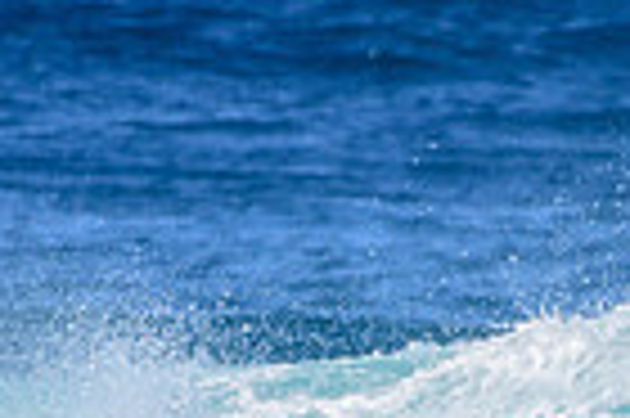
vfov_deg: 0.4
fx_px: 54378
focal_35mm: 3111
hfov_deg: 0.7
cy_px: 735
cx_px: 657
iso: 250
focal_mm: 500
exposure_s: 1/2000
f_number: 5.6
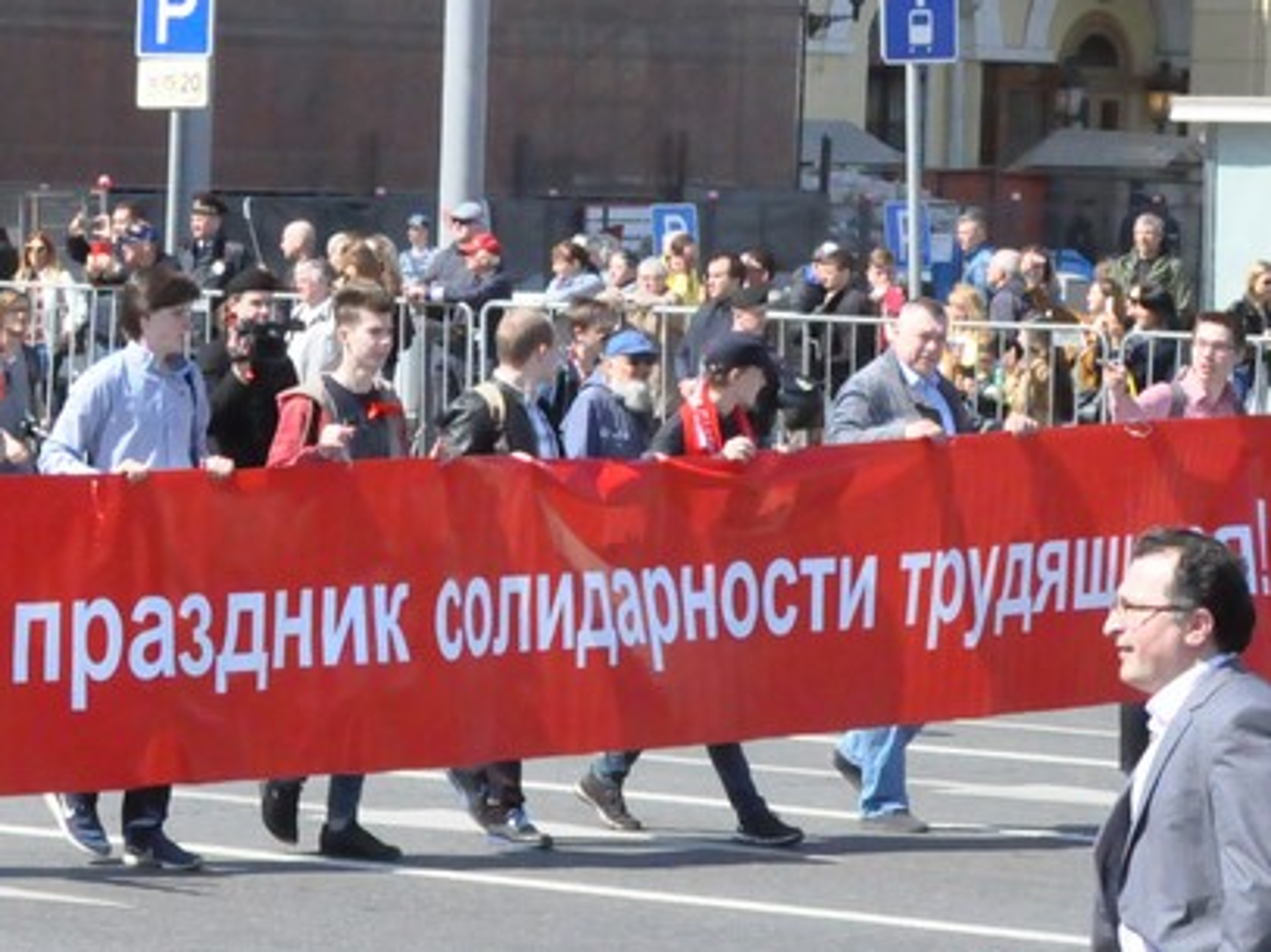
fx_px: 7818
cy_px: 343
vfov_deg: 7.0
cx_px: 231
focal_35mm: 213
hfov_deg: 9.3
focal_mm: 52
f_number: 11
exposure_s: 1/4000
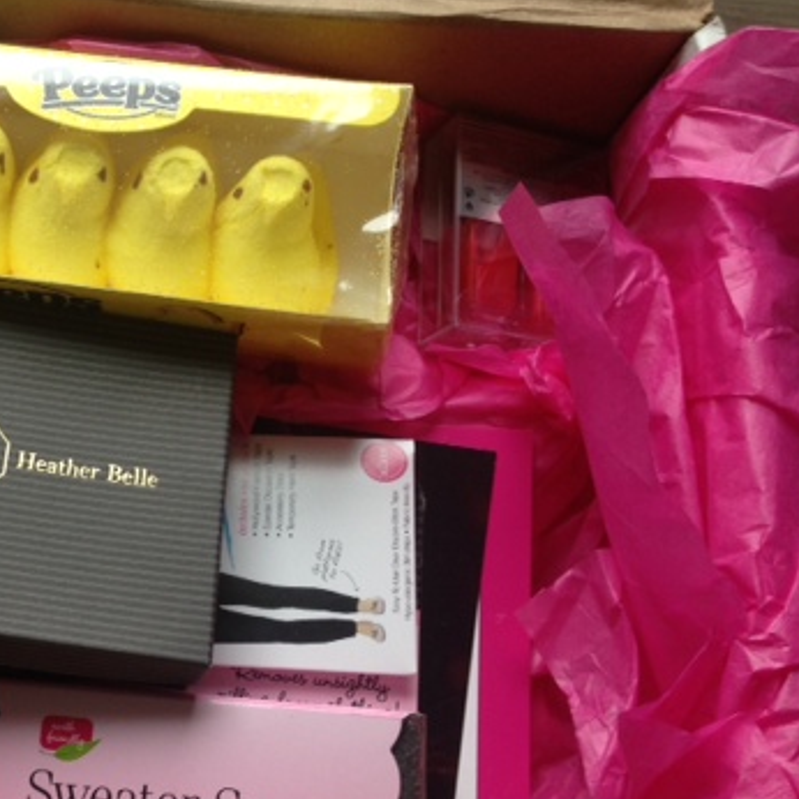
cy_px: 487
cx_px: 90
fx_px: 1410
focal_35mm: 54
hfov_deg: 30.3
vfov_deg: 31.5
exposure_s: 1/30
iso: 64
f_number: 2.4
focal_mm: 4.13
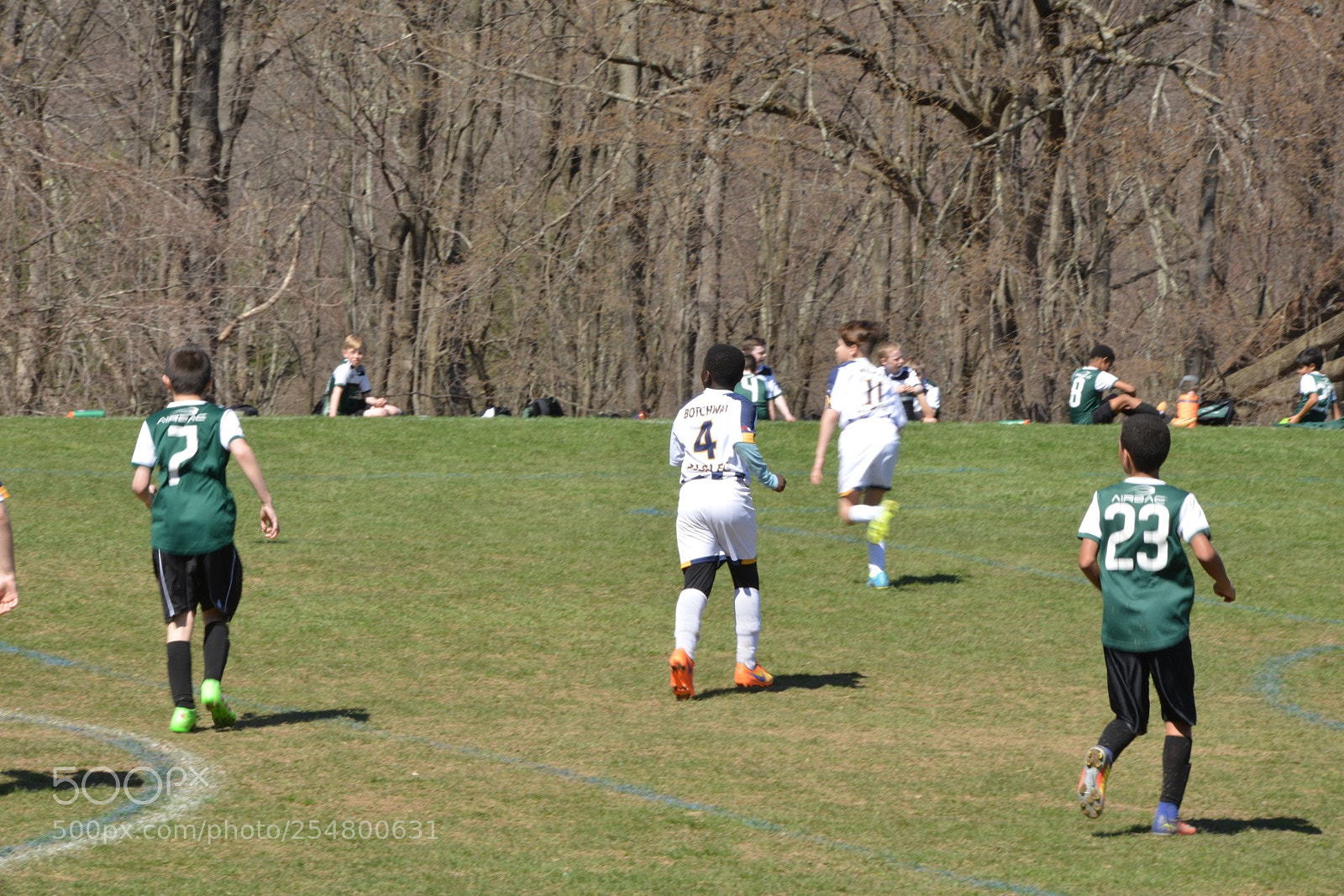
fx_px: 7467
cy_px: 448
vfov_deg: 6.9
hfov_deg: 10.3
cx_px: 672
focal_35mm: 200
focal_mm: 200
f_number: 22
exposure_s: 1/80
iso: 360
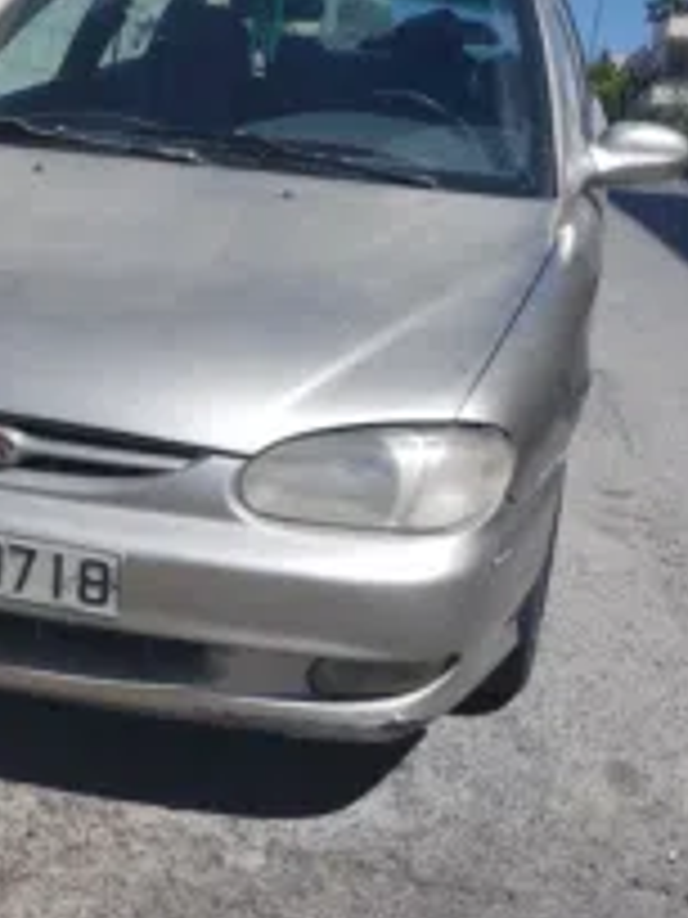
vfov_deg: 37.3
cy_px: 567
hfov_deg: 27.7
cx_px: 94
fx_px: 1352
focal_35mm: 51
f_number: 2.4
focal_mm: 4.3
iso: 50
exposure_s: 1/1930
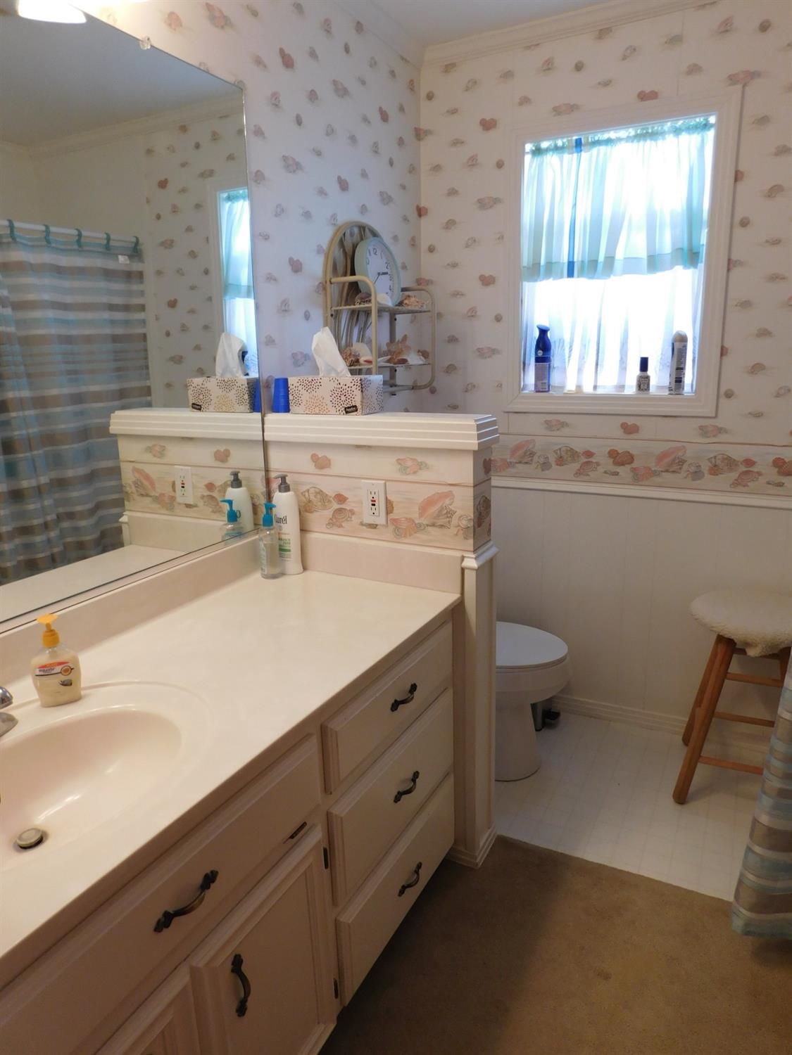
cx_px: 396
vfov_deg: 73.9
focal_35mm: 23
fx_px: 702
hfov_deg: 58.9
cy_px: 528
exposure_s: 1/30
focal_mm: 4
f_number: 3
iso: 140
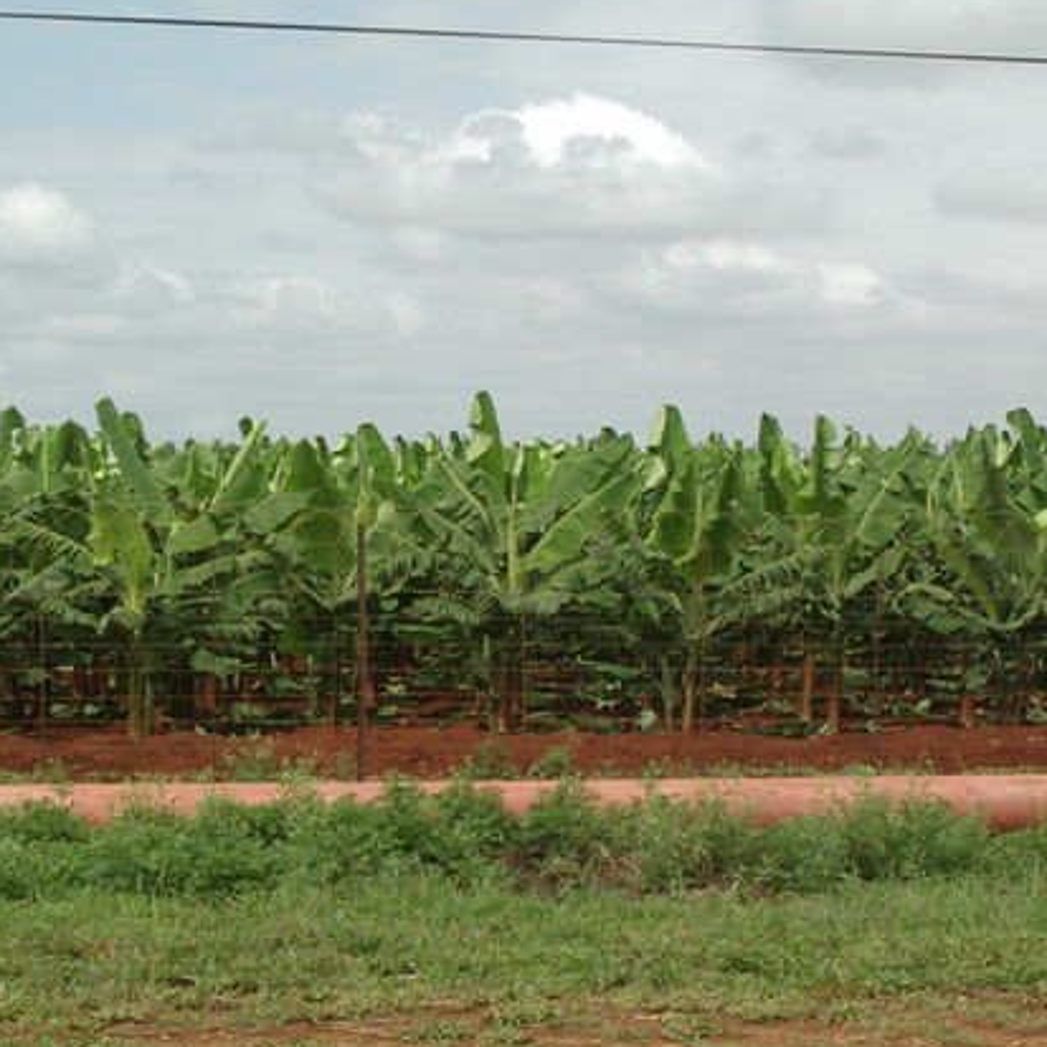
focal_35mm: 104
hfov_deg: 16.7
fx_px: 3559
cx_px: 520
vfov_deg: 16.7
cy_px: 532
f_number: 6.9
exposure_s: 1/320
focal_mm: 11.5
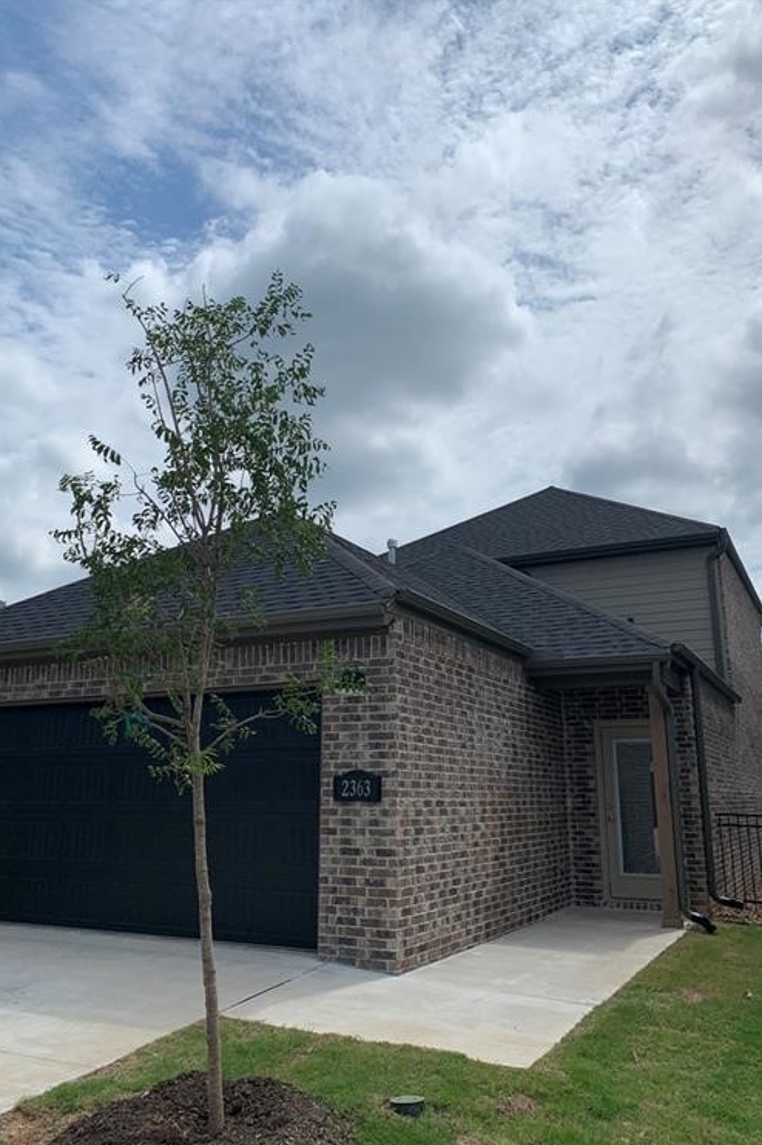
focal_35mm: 28
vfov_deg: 65.5
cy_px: 588
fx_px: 890
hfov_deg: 46.3
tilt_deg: +14.5
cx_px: 339
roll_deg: +0.0
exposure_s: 1/6452
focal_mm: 4.25
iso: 25
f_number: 1.8
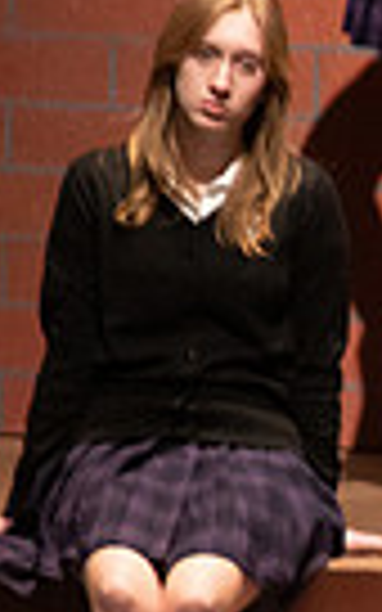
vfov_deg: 1.3
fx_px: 26785
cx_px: 1155
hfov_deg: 0.8
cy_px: 630
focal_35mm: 1608
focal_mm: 370
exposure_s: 1/200
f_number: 6.3
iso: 10000
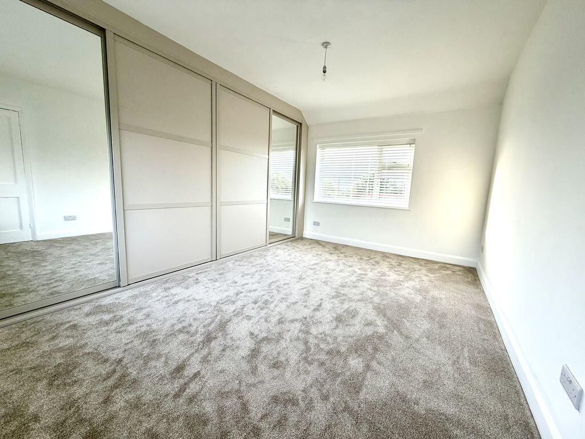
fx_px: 237
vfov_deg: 85.7
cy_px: 220
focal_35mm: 14
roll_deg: -2.4
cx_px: 292
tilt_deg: -8.2
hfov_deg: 102.1
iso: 100
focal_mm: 2.22
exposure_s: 1/121
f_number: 2.2
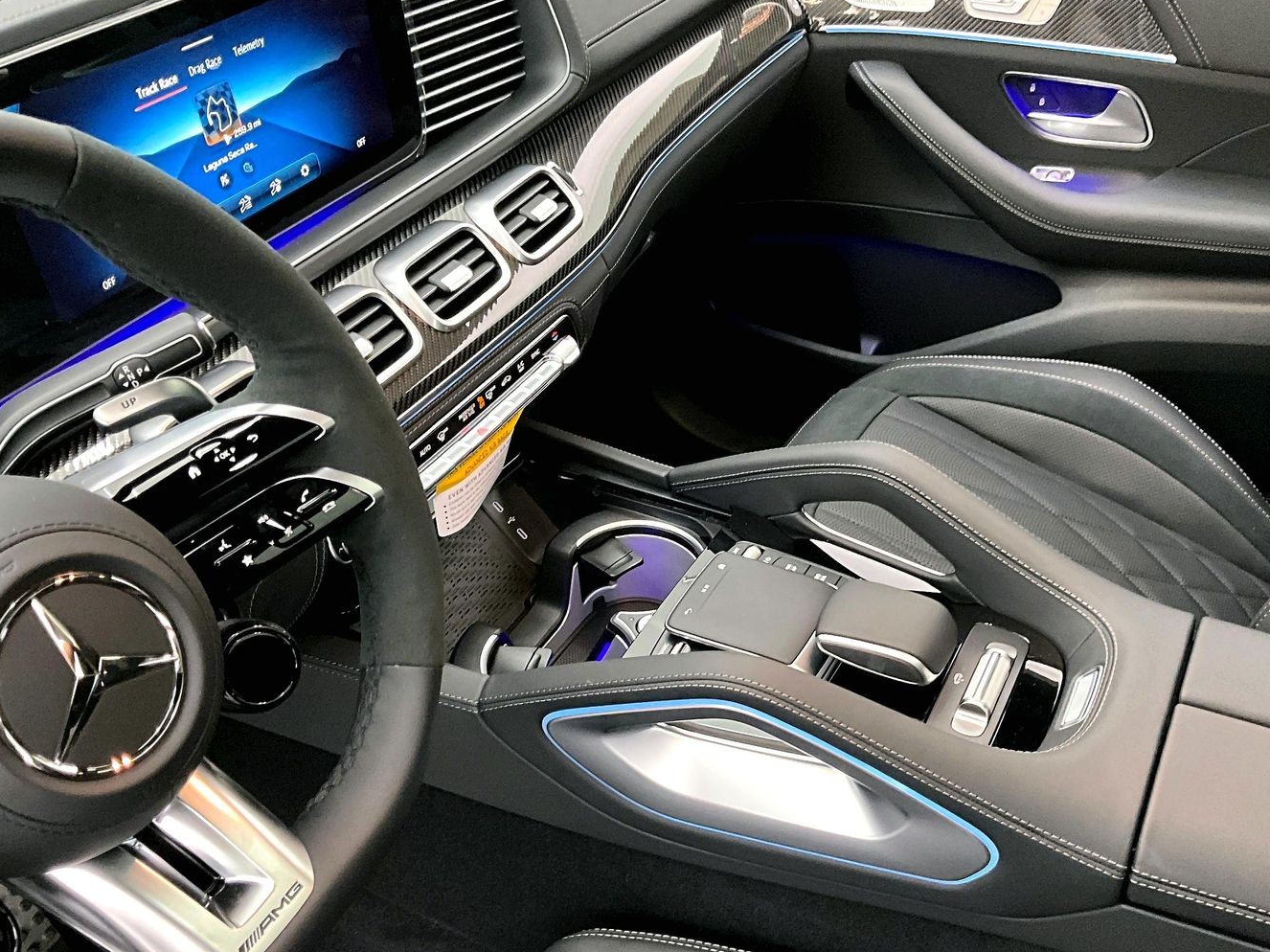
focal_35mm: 35
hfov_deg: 52.4
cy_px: 561
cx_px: 734
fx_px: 1284
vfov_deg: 40.5
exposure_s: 1/30
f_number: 1.8
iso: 400
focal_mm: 3
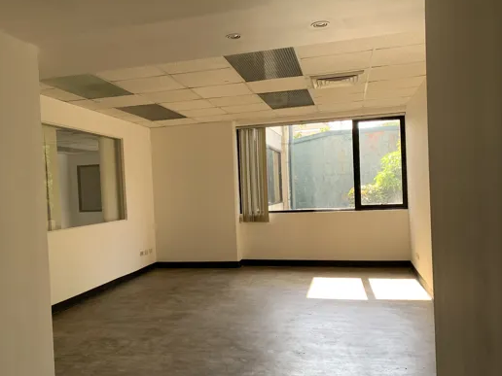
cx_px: 199
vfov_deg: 44.1
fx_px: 464
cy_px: 204
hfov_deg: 56.4
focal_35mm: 32
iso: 64
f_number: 1.8
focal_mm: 4.25
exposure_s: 1/121
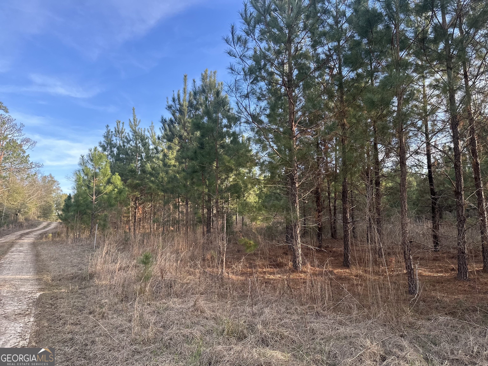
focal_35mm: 24
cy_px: 183
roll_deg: +0.2
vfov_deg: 56.8
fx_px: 338
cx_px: 244
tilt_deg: +7.6
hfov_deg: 71.6
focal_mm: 6.86
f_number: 1.78
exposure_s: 1/506
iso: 80
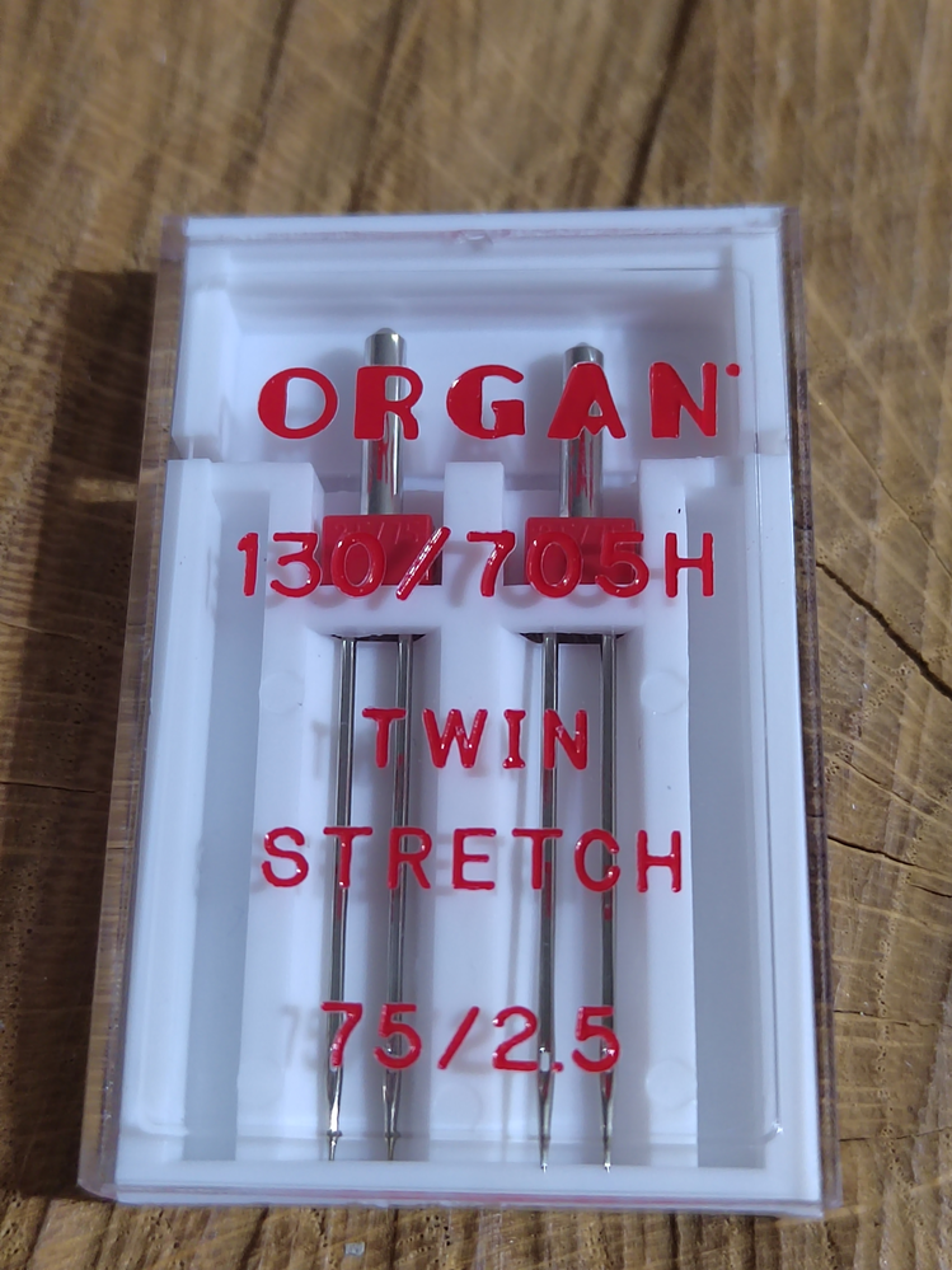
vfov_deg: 41.2
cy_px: 635
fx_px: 1687
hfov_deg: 31.5
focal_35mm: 46
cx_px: 476
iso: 2803
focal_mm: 5.52
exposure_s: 1/50
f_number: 1.9
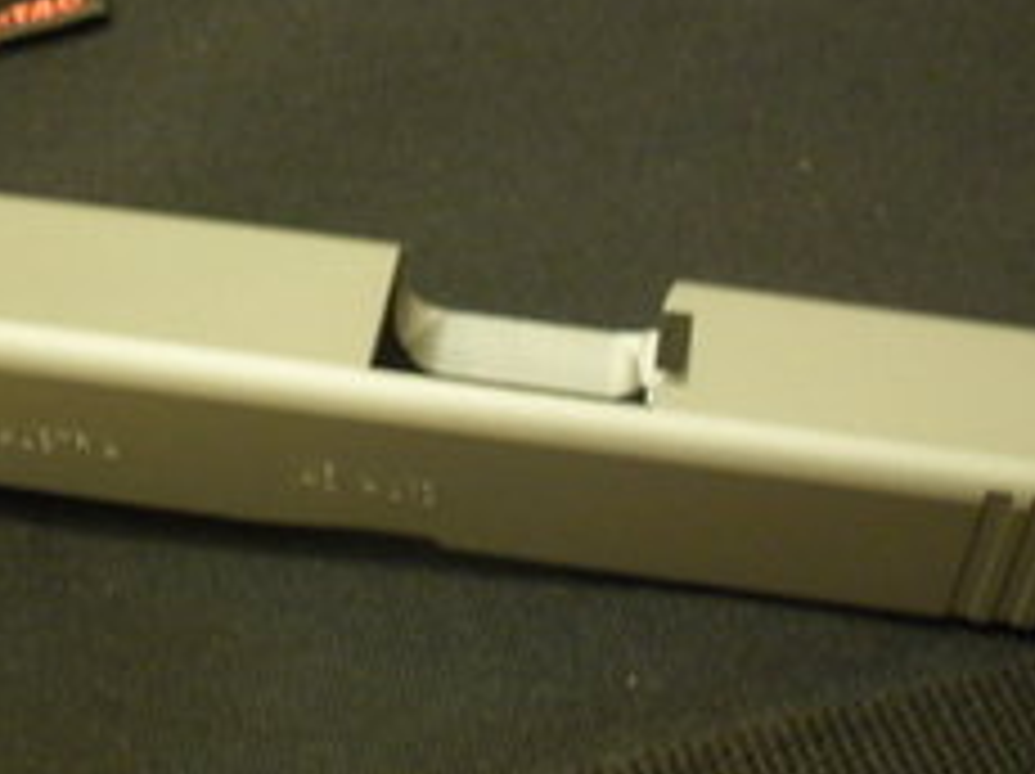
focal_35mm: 61
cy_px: 410
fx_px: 1822
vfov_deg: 24.0
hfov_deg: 31.7
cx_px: 531
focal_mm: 6.2
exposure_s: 1/3
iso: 200
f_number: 2.8
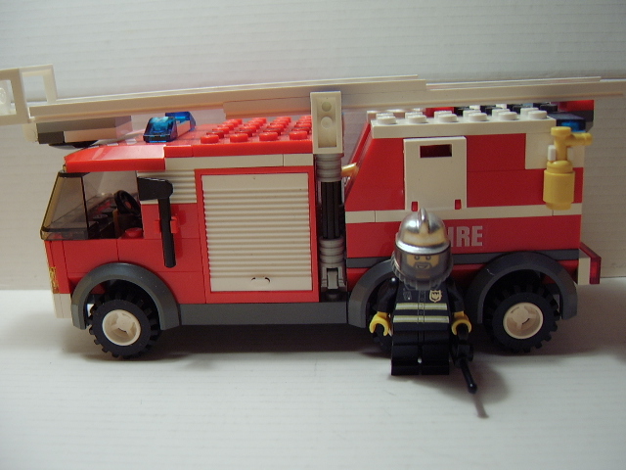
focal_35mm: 31
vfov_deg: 45.4
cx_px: 313
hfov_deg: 58.4
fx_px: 561
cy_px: 235
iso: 100
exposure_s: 1/30
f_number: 2.7
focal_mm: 8.13
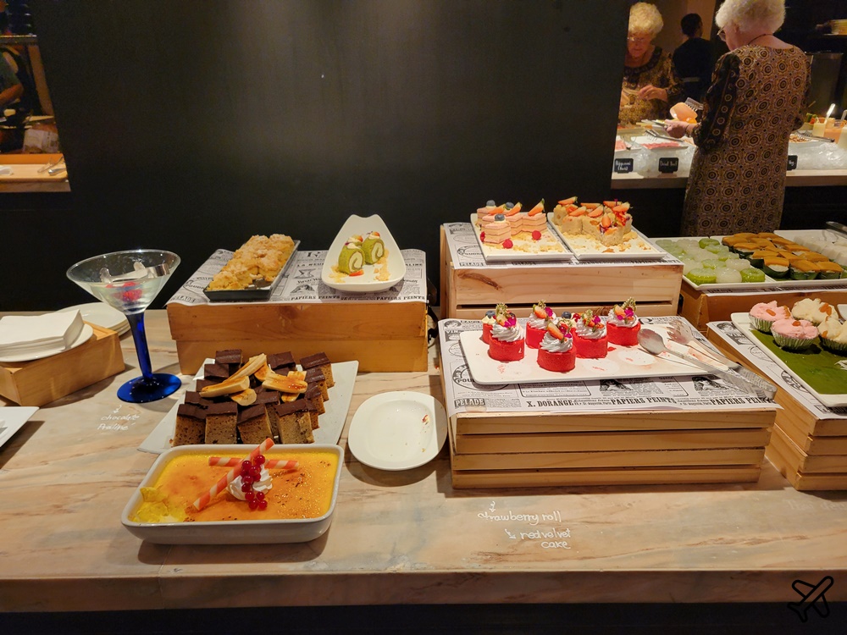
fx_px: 636
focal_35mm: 26
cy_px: 318
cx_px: 424
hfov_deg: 67.3
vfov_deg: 53.1
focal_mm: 5.4
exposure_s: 1/100
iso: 200
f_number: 1.8
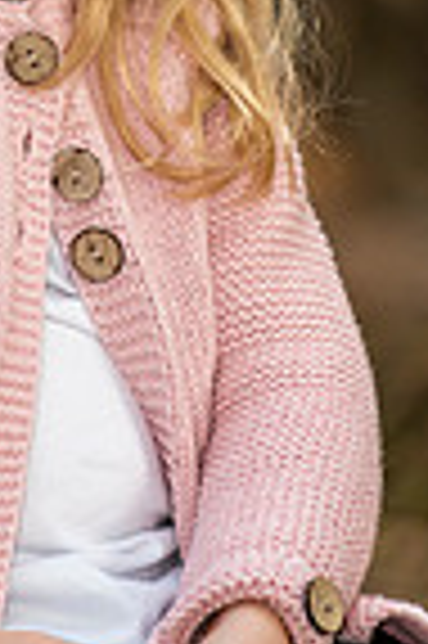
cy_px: -50
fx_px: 11279
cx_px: 18
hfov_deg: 2.2
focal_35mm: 631
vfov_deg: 3.3
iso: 250
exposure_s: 1/60
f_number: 3.5
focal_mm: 200
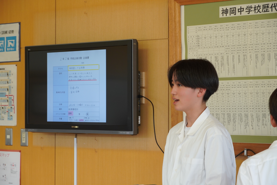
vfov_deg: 14.3
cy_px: 92
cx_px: 138
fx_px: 739
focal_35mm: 96
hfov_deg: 21.2
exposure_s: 1/160
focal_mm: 64
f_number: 5.6
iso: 800
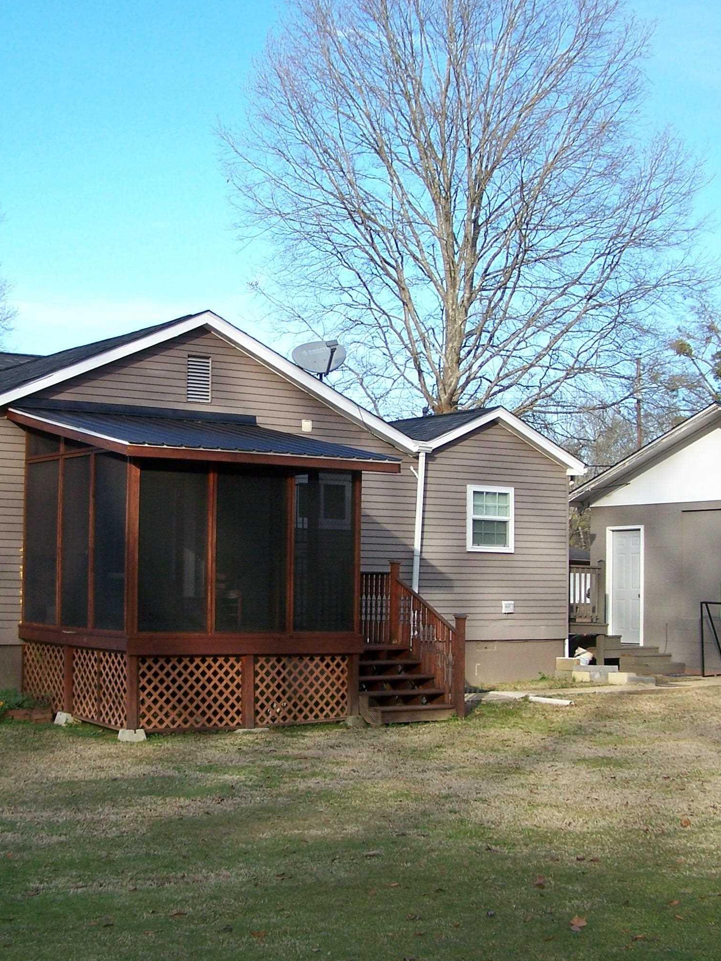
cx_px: 302
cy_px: 470
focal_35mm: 54
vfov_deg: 35.5
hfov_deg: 27.0
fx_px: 1499
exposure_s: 1/400
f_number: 2.8
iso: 80
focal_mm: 6.3
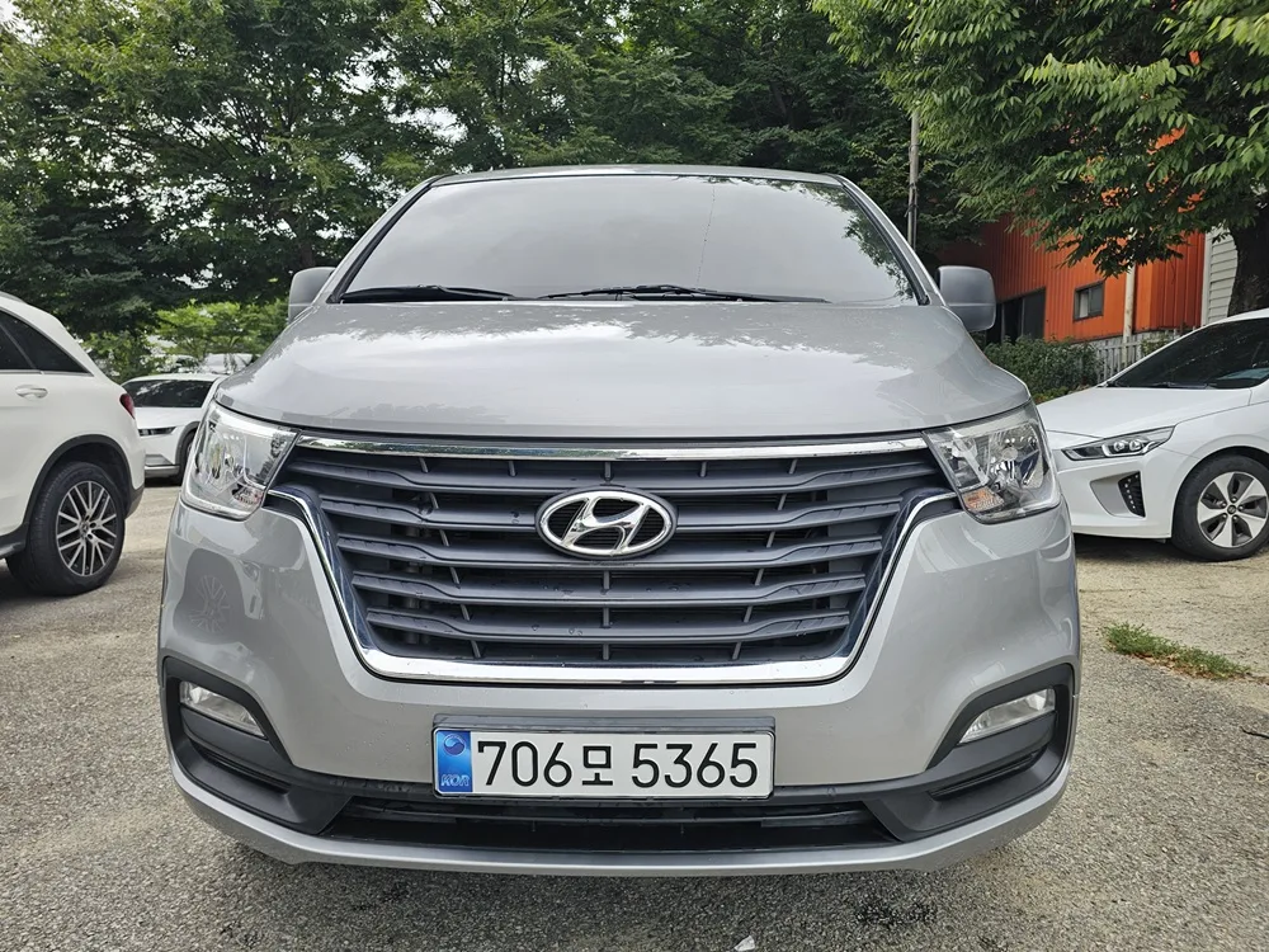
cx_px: 634
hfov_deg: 73.9
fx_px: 843
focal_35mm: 23
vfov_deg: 58.9
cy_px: 476
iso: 12
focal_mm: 6.3
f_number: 1.7
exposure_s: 1/180
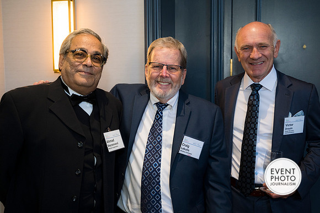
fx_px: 409
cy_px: 106
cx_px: 160
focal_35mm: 46
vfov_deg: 29.3
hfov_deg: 42.7
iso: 800
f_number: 4
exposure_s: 1/125
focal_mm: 46
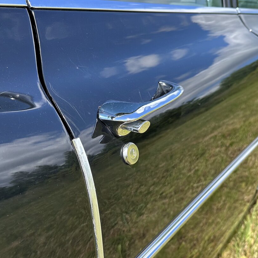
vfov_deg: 41.8
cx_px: 119
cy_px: 138
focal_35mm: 40
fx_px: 337
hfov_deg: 41.8
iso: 80
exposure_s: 1/1393
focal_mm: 6.86
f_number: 1.78
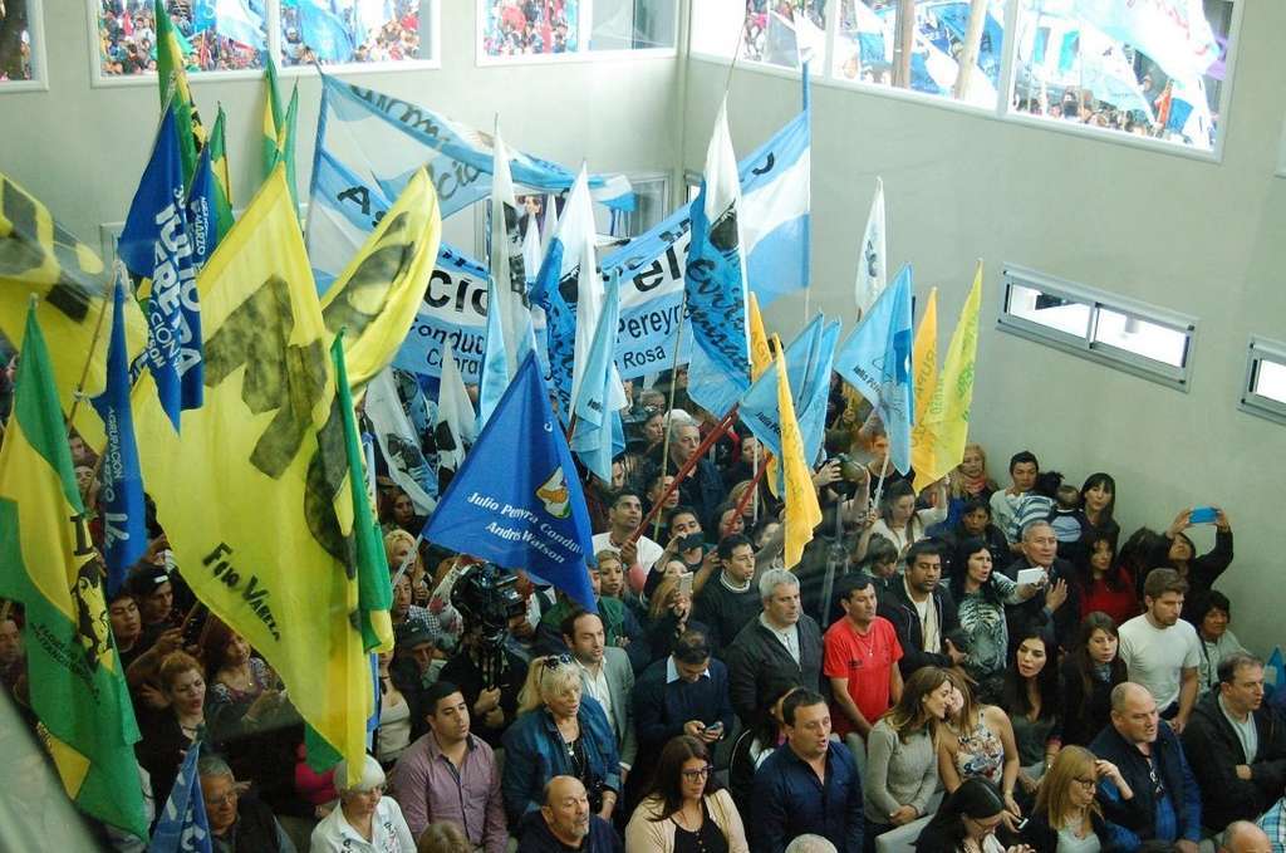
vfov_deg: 29.8
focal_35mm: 45
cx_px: 643
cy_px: 426
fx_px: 1605
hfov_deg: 43.7
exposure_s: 1/100
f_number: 4.2
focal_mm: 30
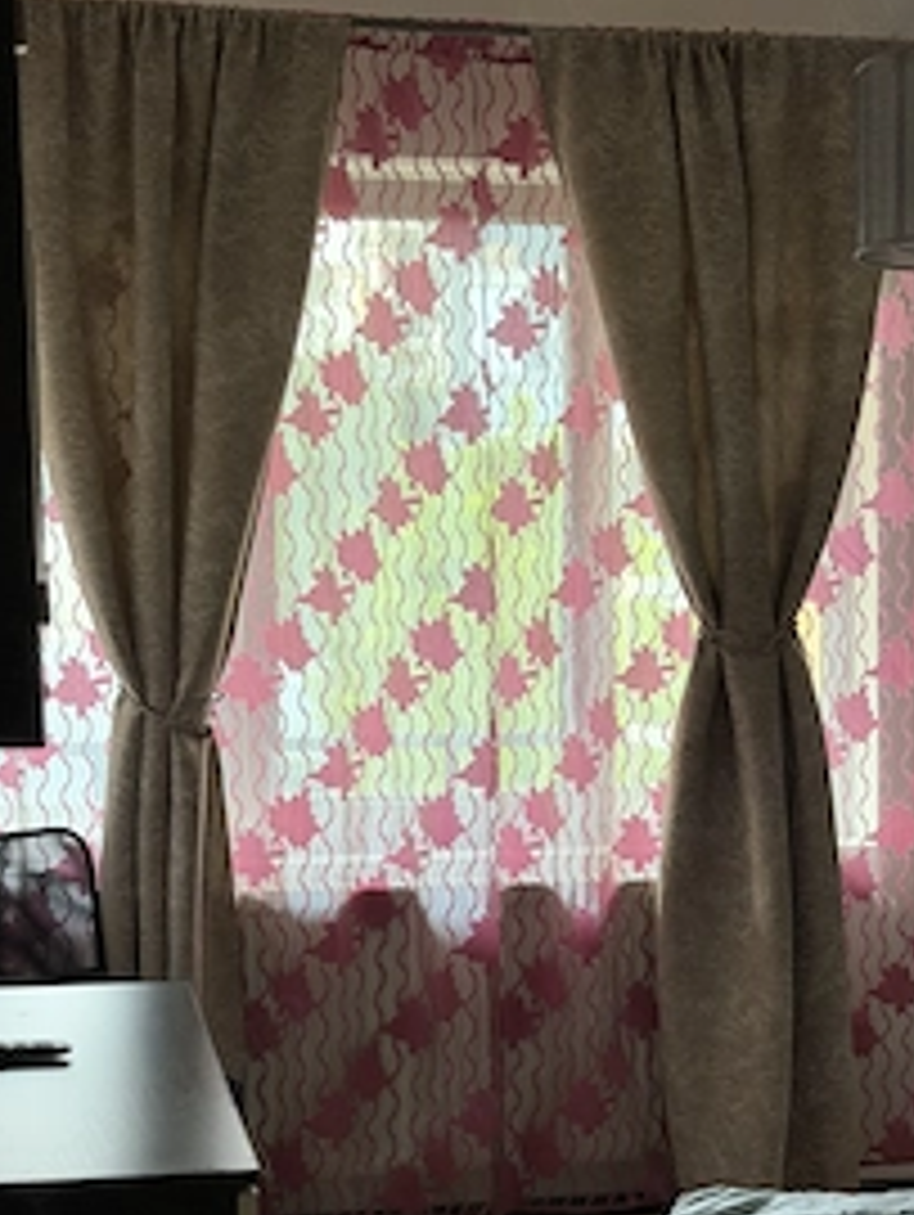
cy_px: 828
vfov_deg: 27.2
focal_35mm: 71
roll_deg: -0.2
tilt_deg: -6.2
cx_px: 635
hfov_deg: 20.7
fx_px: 2496
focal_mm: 6.76
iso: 250
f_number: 1.78
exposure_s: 1/33
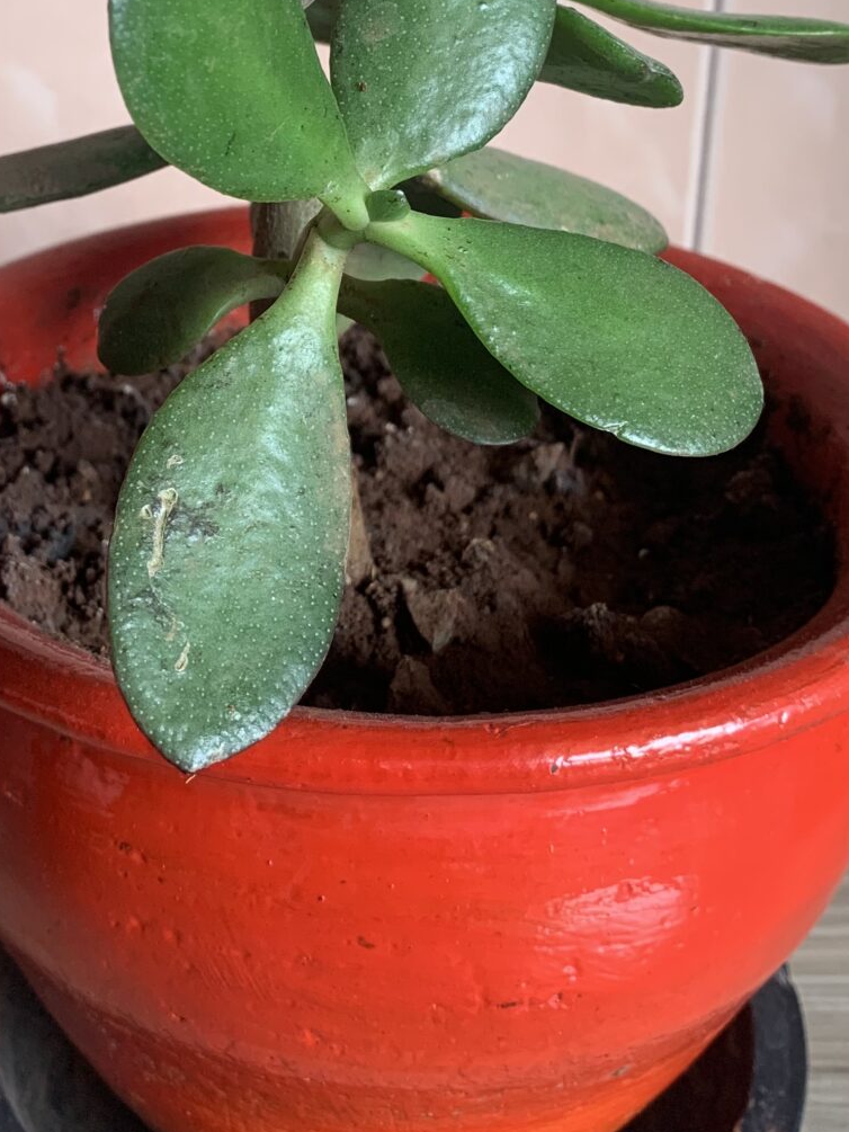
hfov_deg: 27.4
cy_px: 291
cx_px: 293
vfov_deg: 35.4
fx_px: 1733
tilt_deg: -20.3
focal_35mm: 53
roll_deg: -0.6
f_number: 1.8
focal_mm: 4.25
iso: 100
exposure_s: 1/65
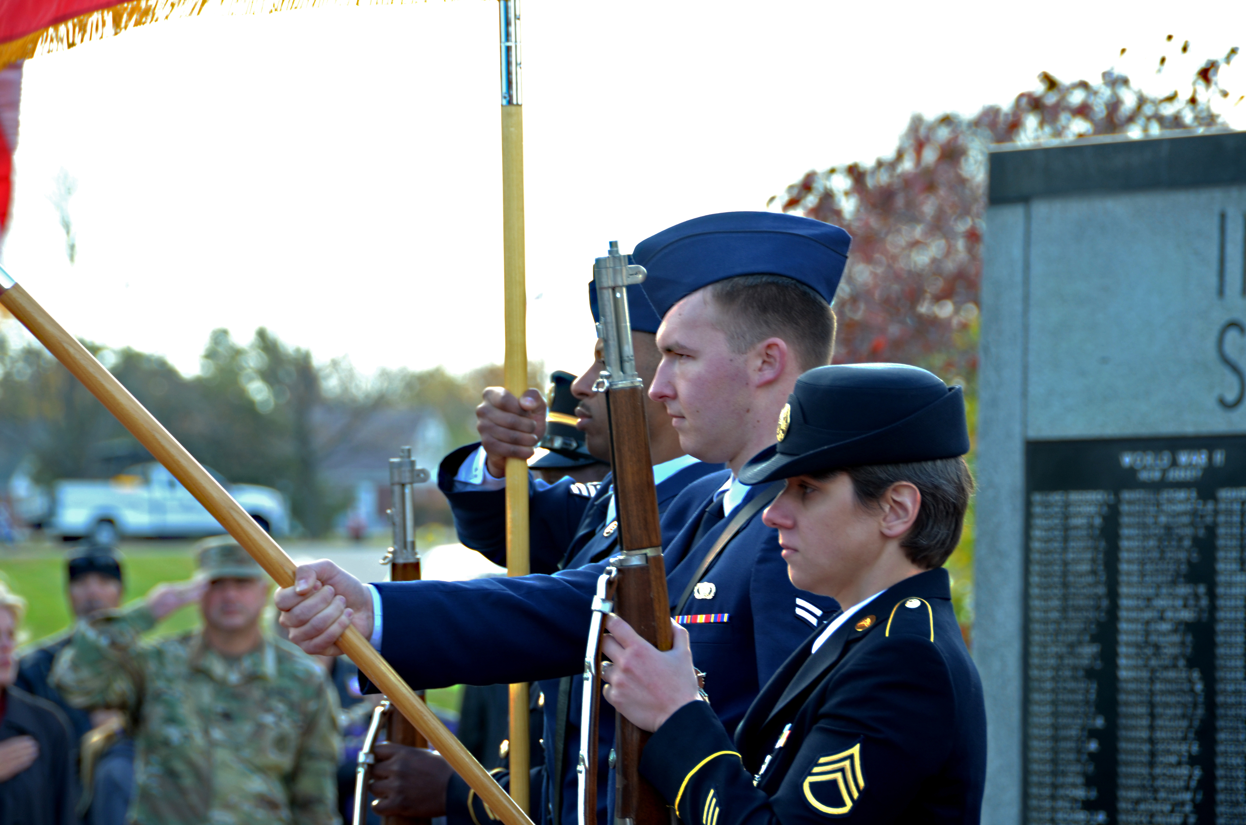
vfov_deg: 4.6
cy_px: 412
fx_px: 10362
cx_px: 623
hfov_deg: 6.9
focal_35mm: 300
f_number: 7.1
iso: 200
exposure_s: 1/80
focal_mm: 200
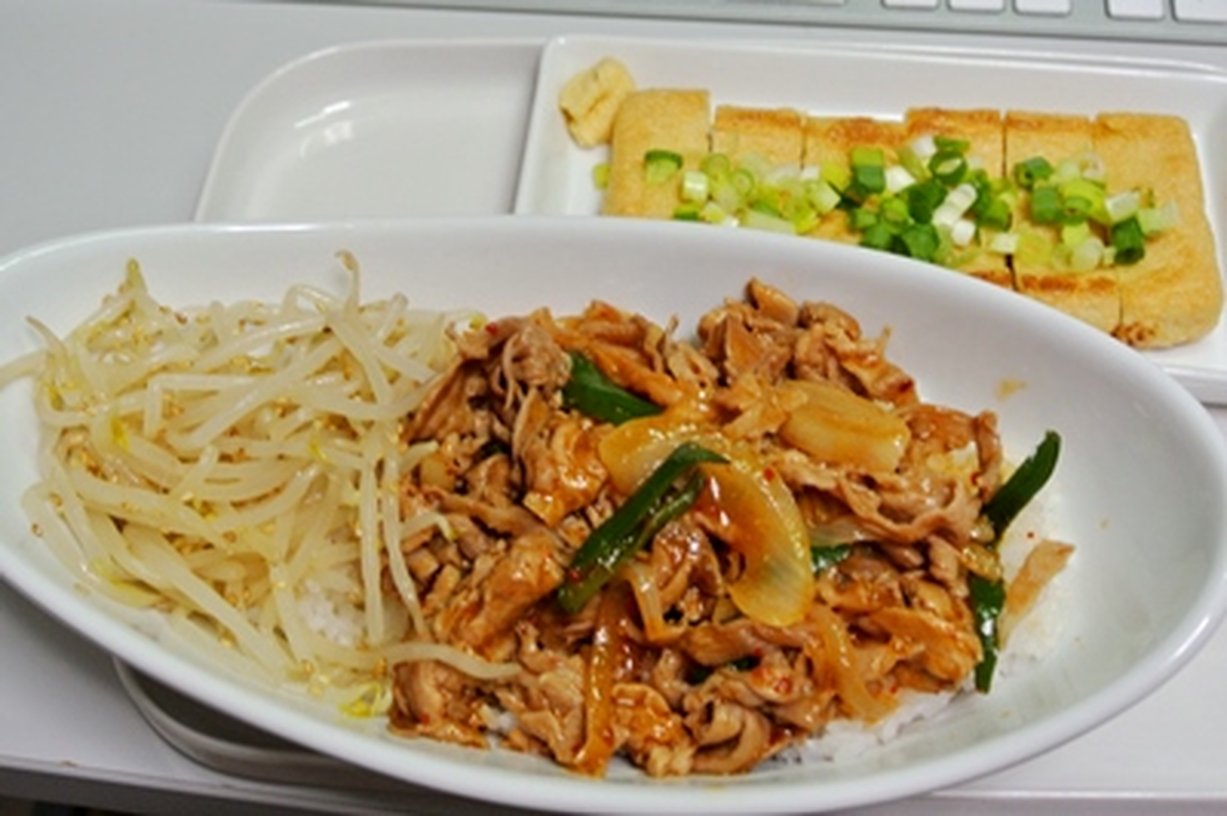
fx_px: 1532
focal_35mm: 45
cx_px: 614
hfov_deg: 43.6
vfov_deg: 29.8
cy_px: 408
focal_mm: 16.9
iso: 450
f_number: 4.5
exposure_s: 1/60
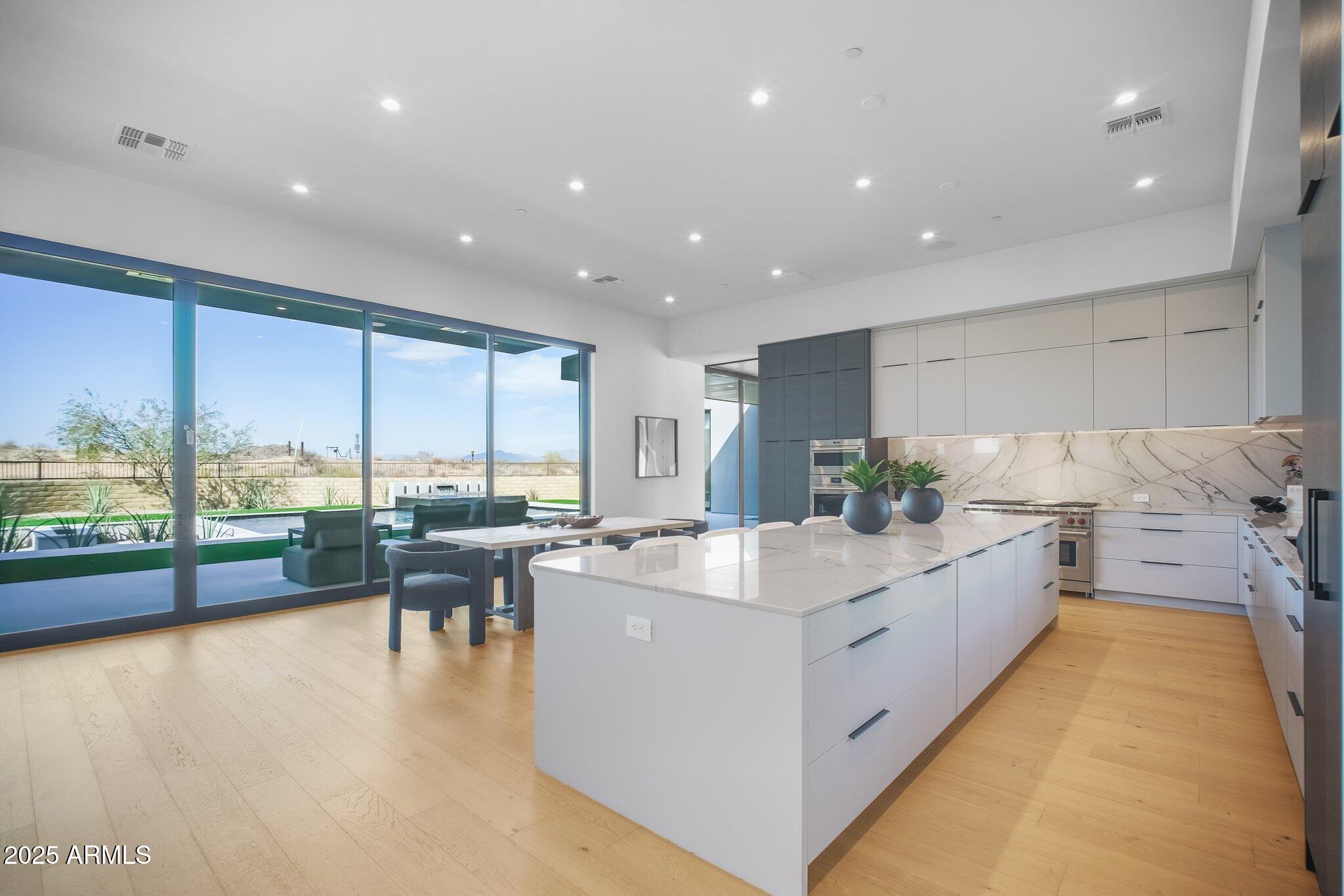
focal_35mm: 15
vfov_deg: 77.3
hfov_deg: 100.4
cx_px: 672
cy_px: 448
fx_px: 560
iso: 400
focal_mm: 10
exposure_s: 1/2.5
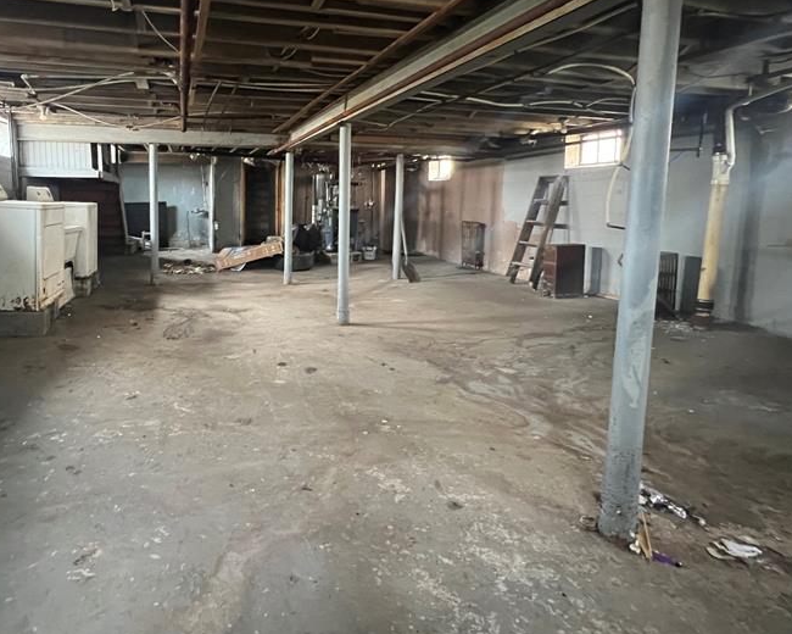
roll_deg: -1.4
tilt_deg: -6.6
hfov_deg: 79.0
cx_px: 300
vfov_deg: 67.6
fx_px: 469
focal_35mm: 20
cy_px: 260
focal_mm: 1.57
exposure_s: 1/41
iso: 1000
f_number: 1.8
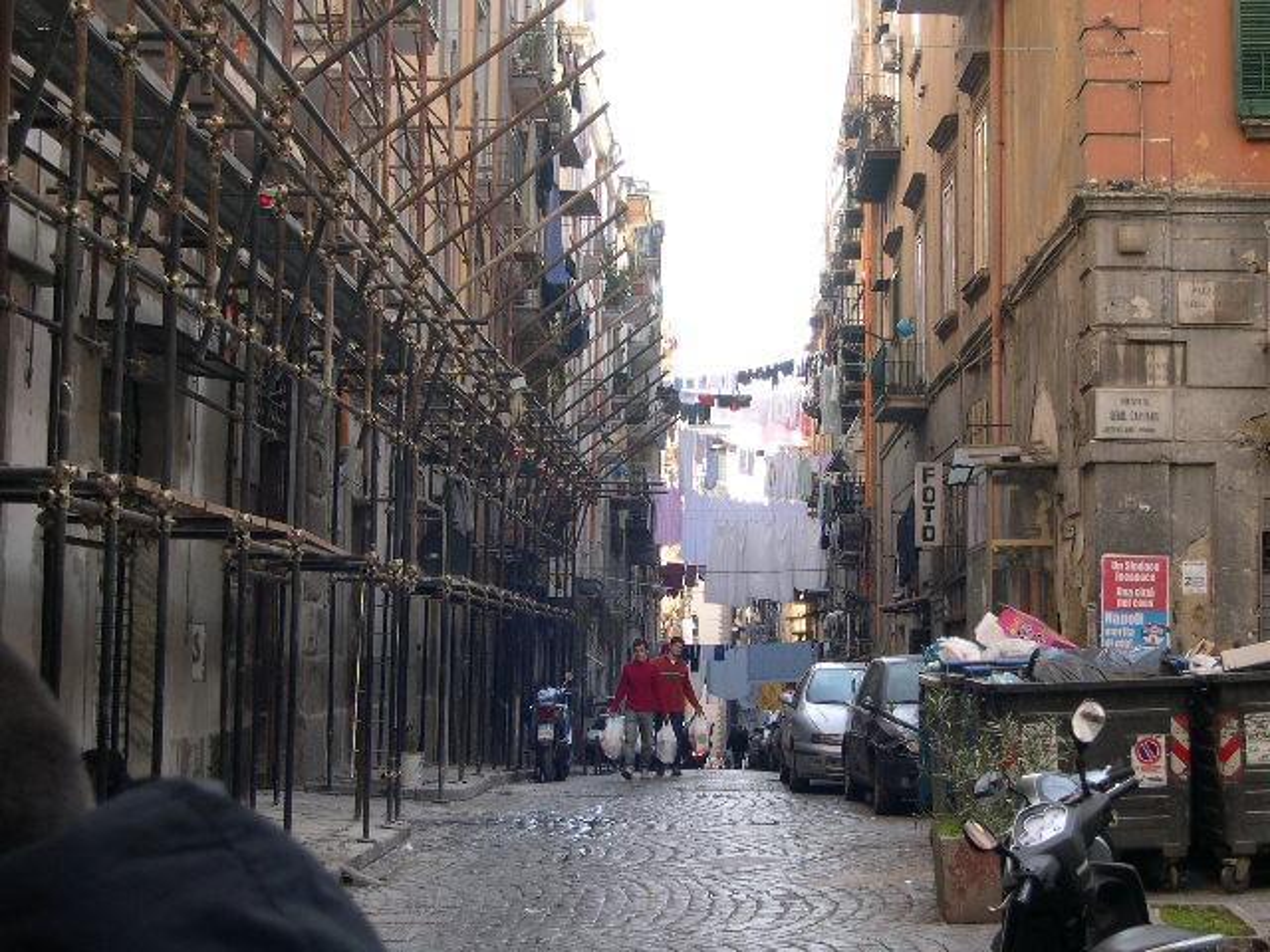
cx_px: 635
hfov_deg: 31.2
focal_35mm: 62
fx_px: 2275
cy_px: 476
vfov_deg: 23.7
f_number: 3.5
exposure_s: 1/90.4
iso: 100
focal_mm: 13.2
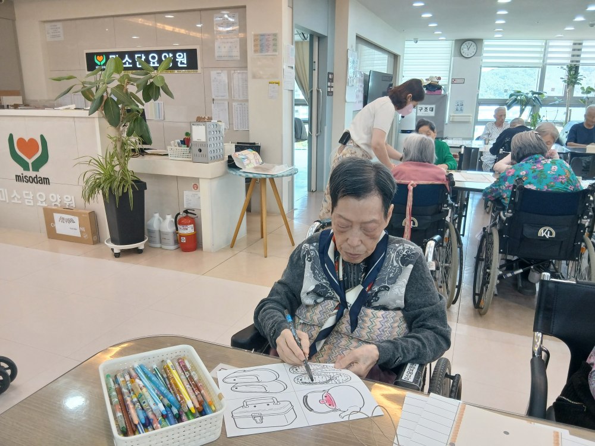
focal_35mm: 26
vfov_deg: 53.1
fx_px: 447
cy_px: 223
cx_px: 298
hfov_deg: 67.3
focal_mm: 3.98
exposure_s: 1/60
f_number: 1.8
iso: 160
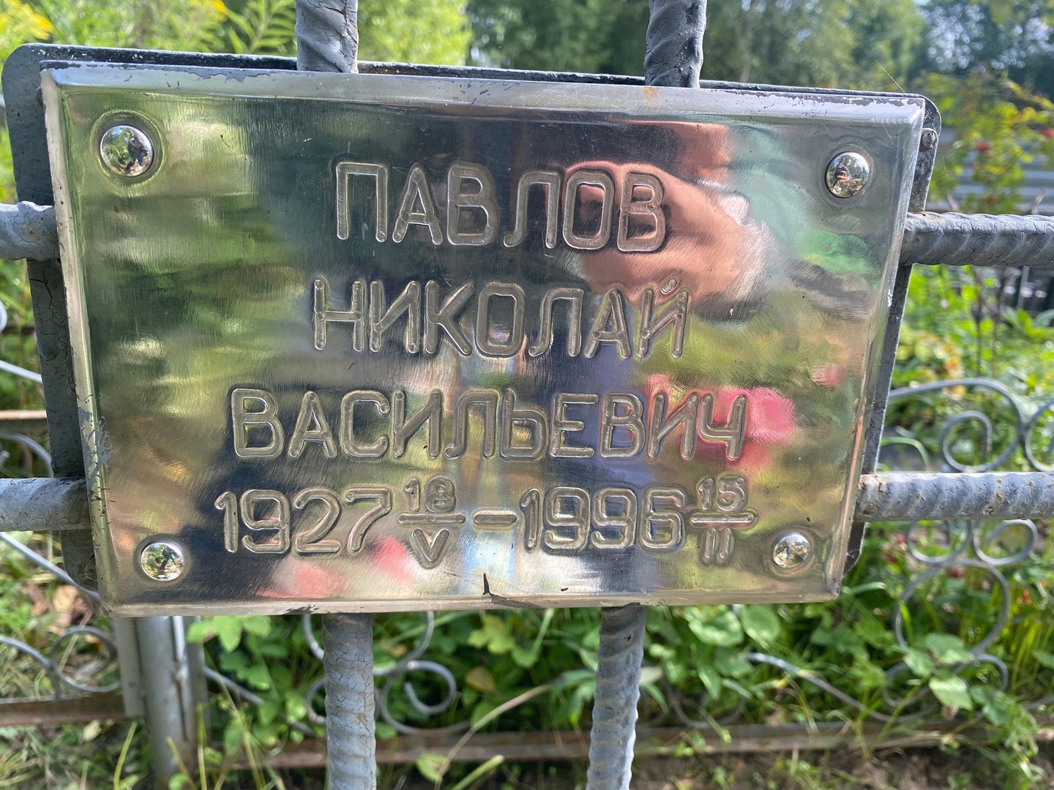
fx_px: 792
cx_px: 527
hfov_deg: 67.3
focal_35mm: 26
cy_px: 395
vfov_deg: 53.1
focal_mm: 4.25
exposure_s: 1/354
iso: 32
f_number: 1.8
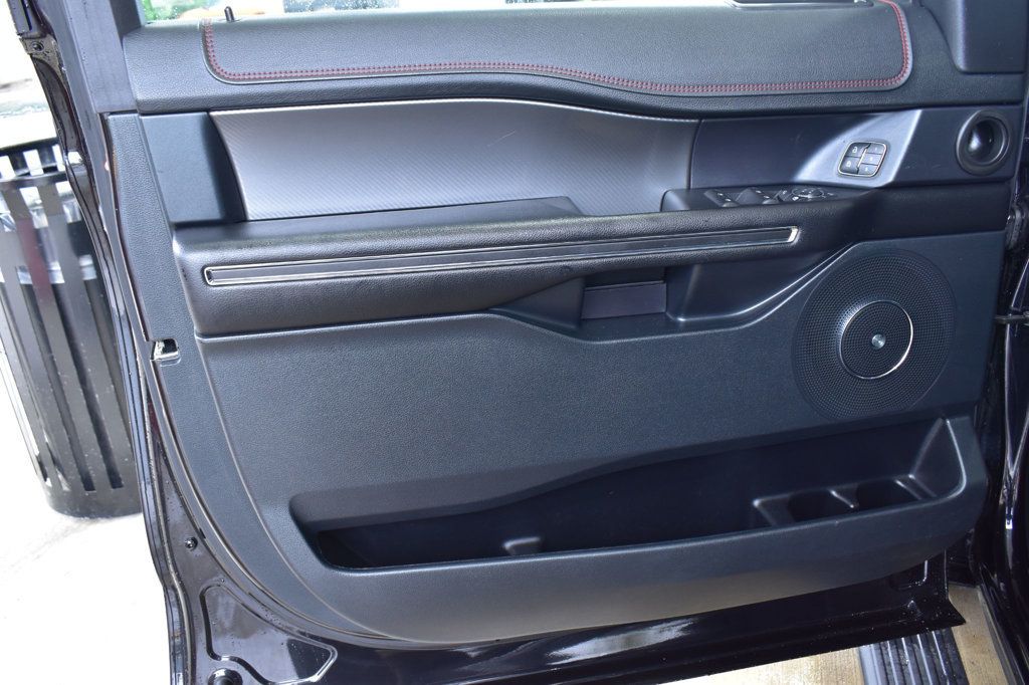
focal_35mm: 32
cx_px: 514
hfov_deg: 59.5
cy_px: 342
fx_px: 900
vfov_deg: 41.7
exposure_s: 1/15
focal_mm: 21
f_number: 6.3
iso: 500
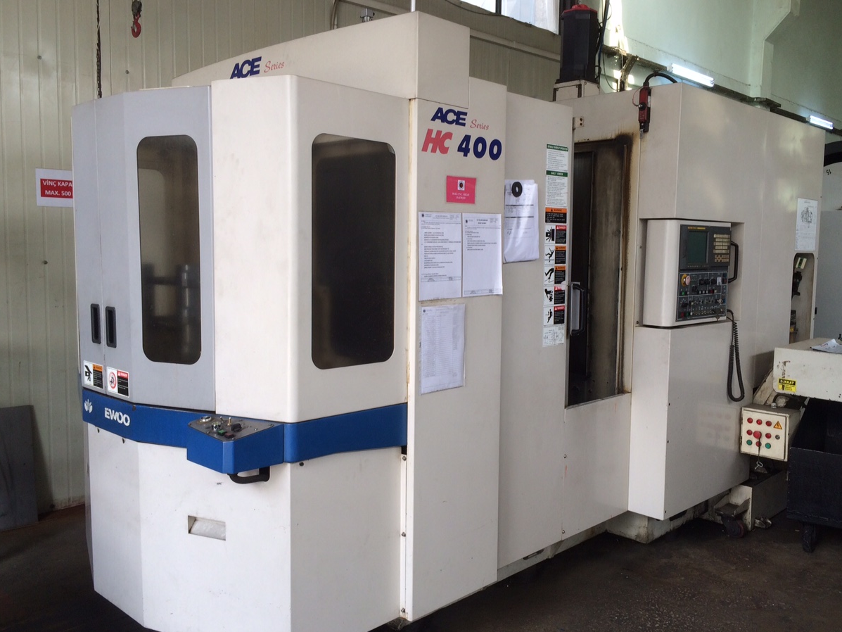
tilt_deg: -4.8
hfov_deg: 58.3
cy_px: 315
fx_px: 754
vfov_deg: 45.4
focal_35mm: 31
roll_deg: -0.8
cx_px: 440
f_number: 2.2
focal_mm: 4.15
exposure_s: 1/127
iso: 32
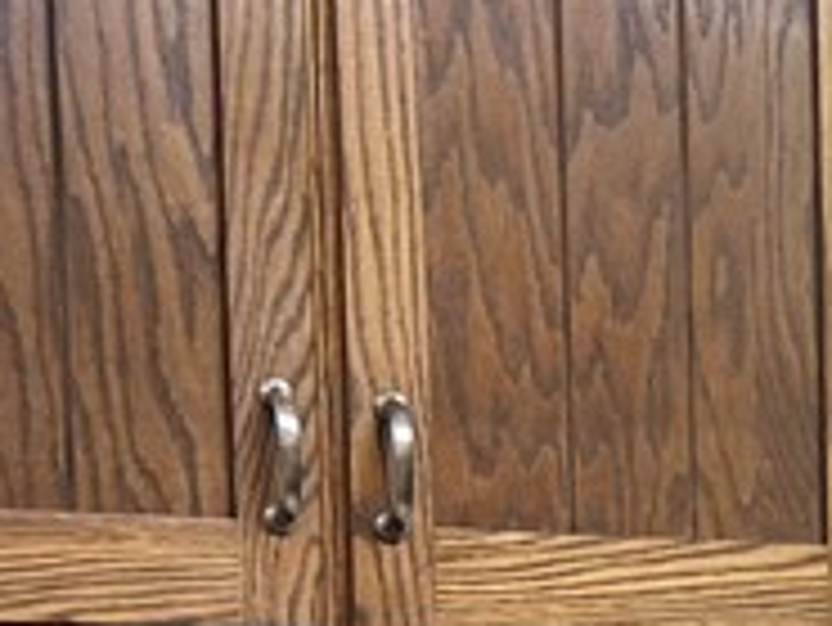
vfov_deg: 9.9
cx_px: 2141
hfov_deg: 11.0
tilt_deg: -5.2
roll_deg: -1.3
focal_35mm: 144
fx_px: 3463
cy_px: 1027
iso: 125
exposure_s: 1/60
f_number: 1.5
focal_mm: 5.7
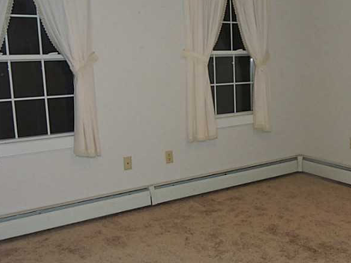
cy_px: 118
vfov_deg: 35.1
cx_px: 228
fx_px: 416
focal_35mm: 41
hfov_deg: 45.2
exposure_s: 1/30
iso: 200
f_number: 3.1
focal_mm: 5.3
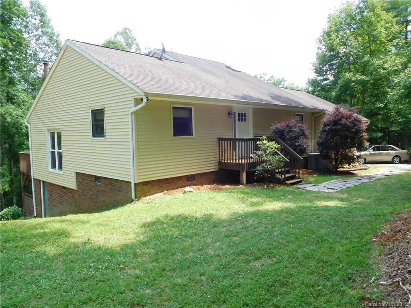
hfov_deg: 69.4
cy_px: 154
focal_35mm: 25
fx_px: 297
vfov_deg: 54.9
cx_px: 206
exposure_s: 1/125
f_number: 3.4
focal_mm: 4.5
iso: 125
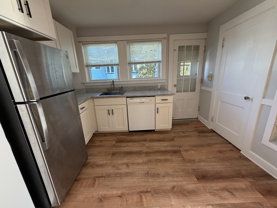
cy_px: 104
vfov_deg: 85.7
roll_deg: +2.8
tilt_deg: -16.8
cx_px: 138
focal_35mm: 14
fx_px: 112
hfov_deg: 102.1
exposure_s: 1/120
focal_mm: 2.22
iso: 250
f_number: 2.2
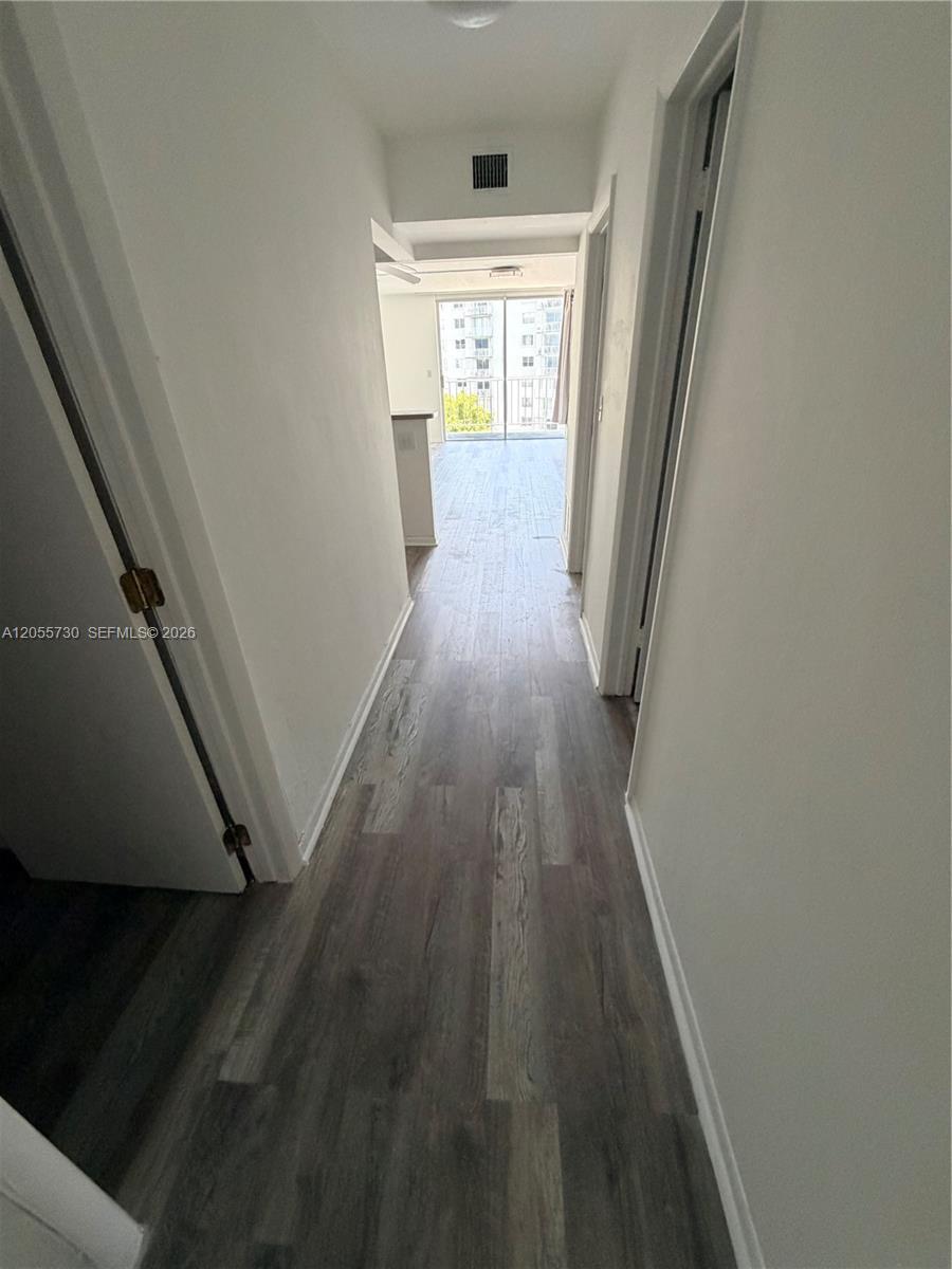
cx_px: 476
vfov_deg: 102.1
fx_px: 513
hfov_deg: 85.7
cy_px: 634
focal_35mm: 14
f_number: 2.2
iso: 250
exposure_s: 1/121
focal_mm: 2.22
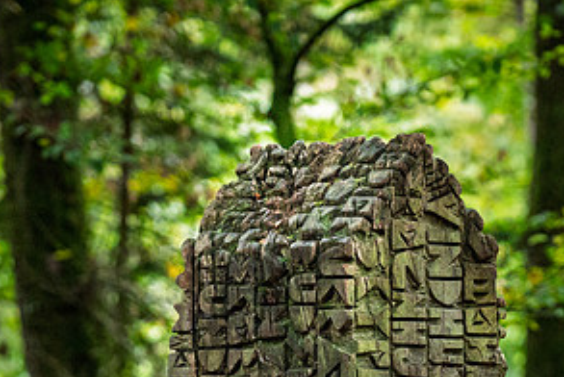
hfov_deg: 7.2
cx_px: 316
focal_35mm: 285
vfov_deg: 4.8
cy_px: 357
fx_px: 4469
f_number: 3.2
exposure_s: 1/1250
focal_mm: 144
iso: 8000
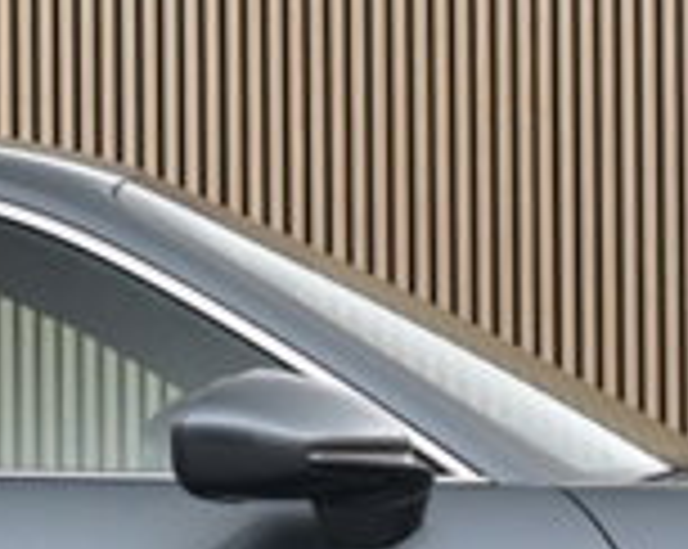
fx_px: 5279
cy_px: 335
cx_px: -27
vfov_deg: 5.9
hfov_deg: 7.4
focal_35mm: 260
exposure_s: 1/40
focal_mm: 27.5
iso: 500
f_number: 4.5
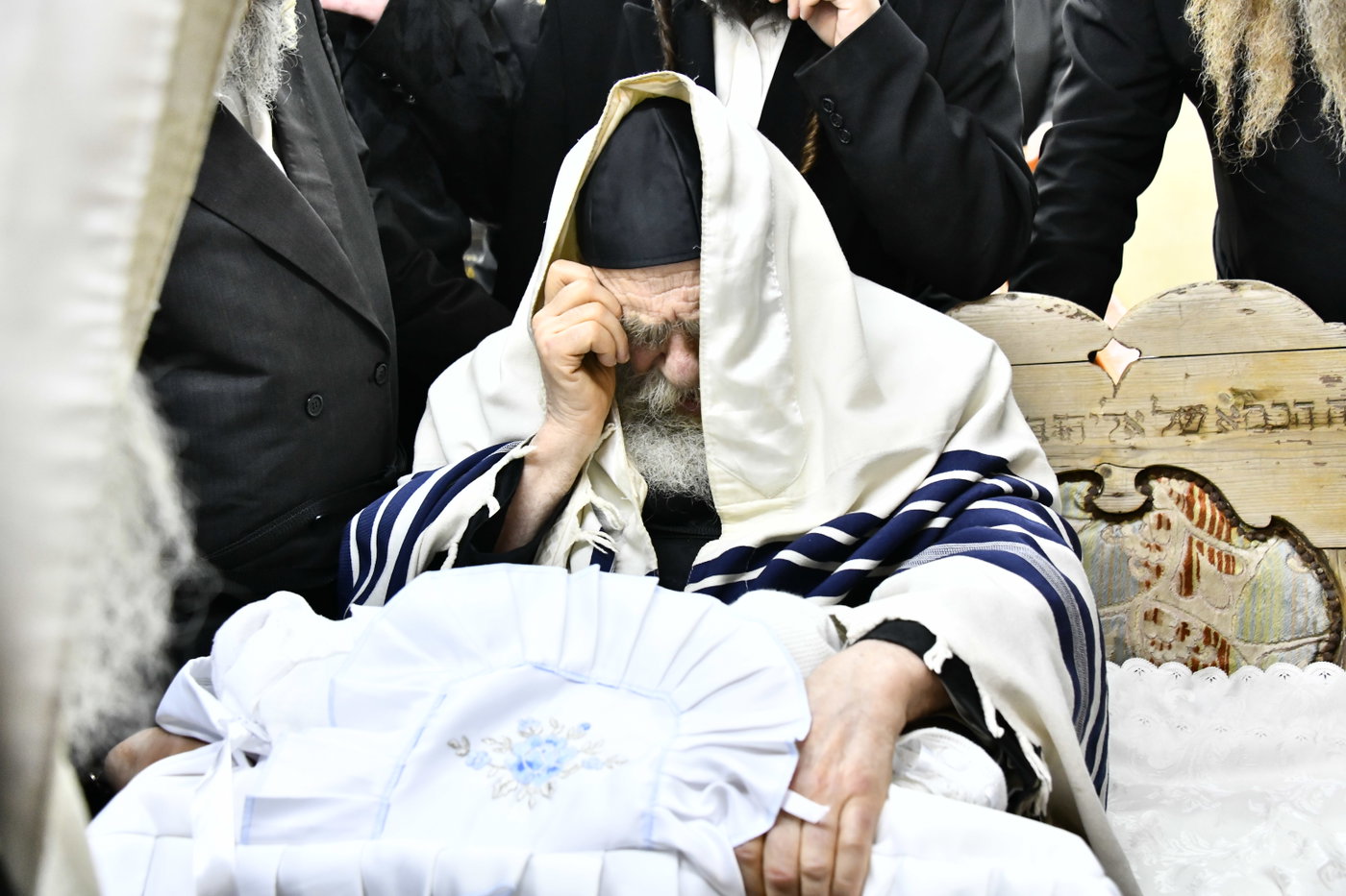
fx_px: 1794
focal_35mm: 48
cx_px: 673
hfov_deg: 41.1
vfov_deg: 28.1
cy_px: 448
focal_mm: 48
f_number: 5.6
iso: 3200
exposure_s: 1/200
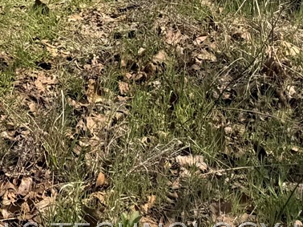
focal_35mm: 122
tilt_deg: -1.1
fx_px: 1067
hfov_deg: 13.6
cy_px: -315
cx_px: -319
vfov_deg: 10.5
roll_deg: -1.2
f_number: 1.78
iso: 80
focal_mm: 6.76
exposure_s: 1/3425
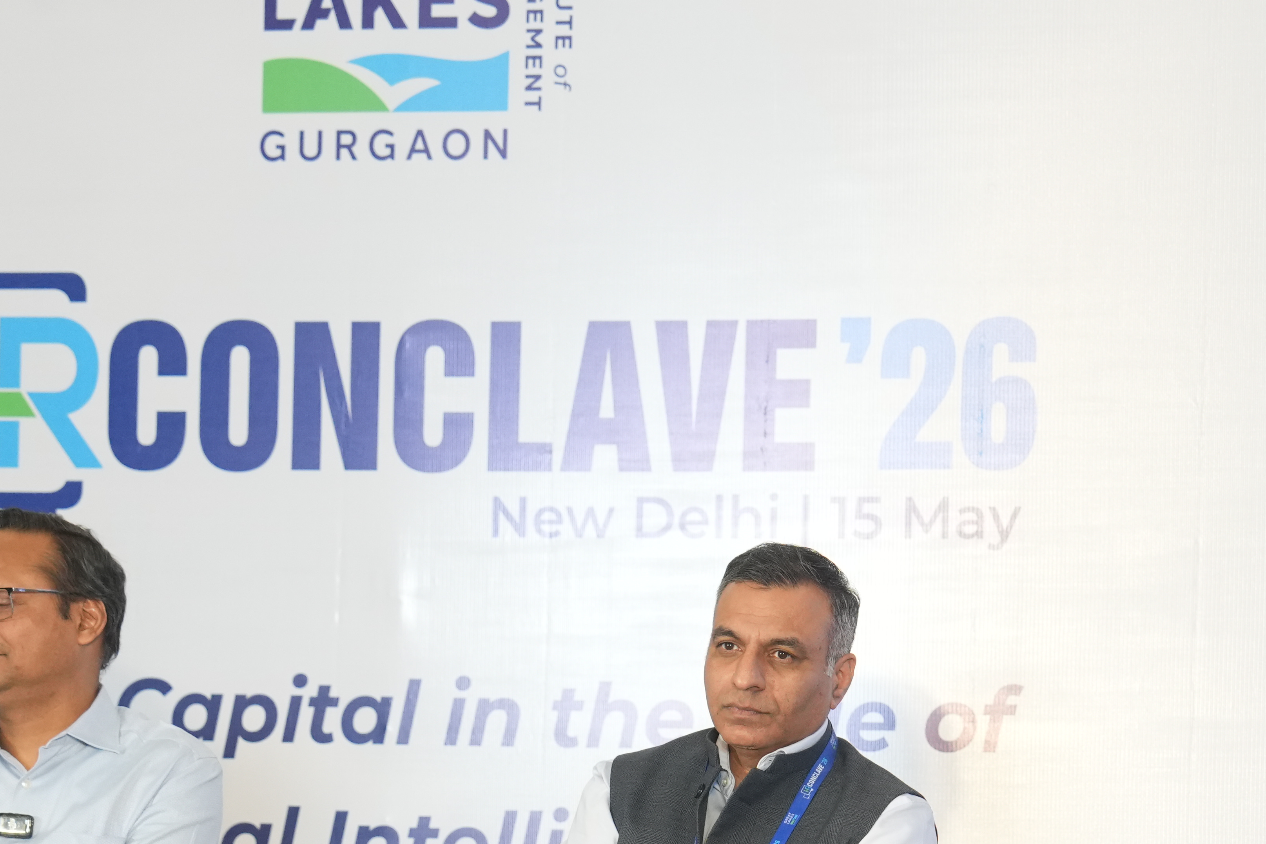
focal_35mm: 203
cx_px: 905
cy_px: 1035
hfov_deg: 10.1
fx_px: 7139
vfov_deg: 6.7
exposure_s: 1/200
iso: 1250
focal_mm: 69
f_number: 2.8
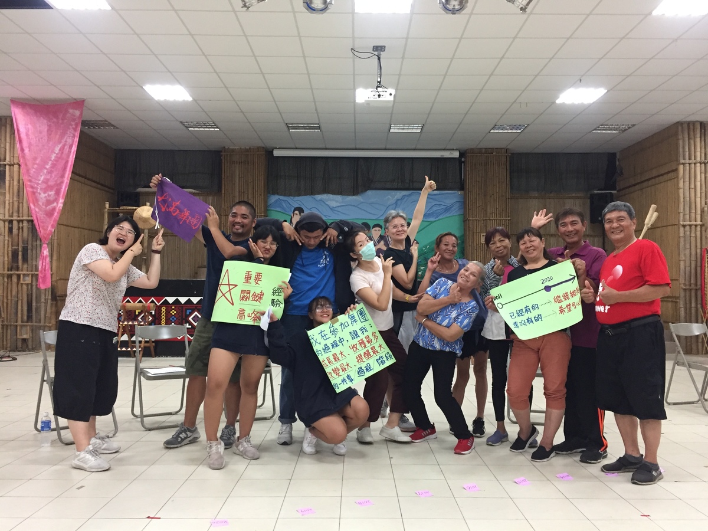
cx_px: 354
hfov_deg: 61.7
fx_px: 593
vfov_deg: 48.2
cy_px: 266
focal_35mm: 29
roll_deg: -1.5
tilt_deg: +0.6
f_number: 2.2
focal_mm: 4.15
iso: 160
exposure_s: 1/30
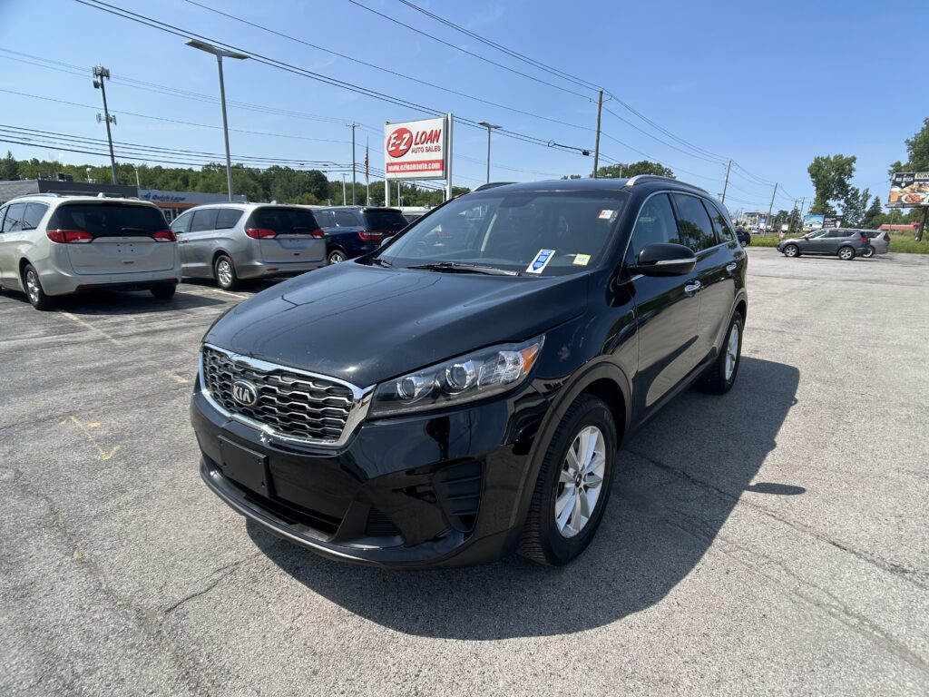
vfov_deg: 53.1
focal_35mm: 26
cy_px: 348
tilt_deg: -11.7
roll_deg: -1.3
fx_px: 698
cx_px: 464
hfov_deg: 67.3
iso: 50
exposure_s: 1/2915
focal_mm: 5.7
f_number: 1.5
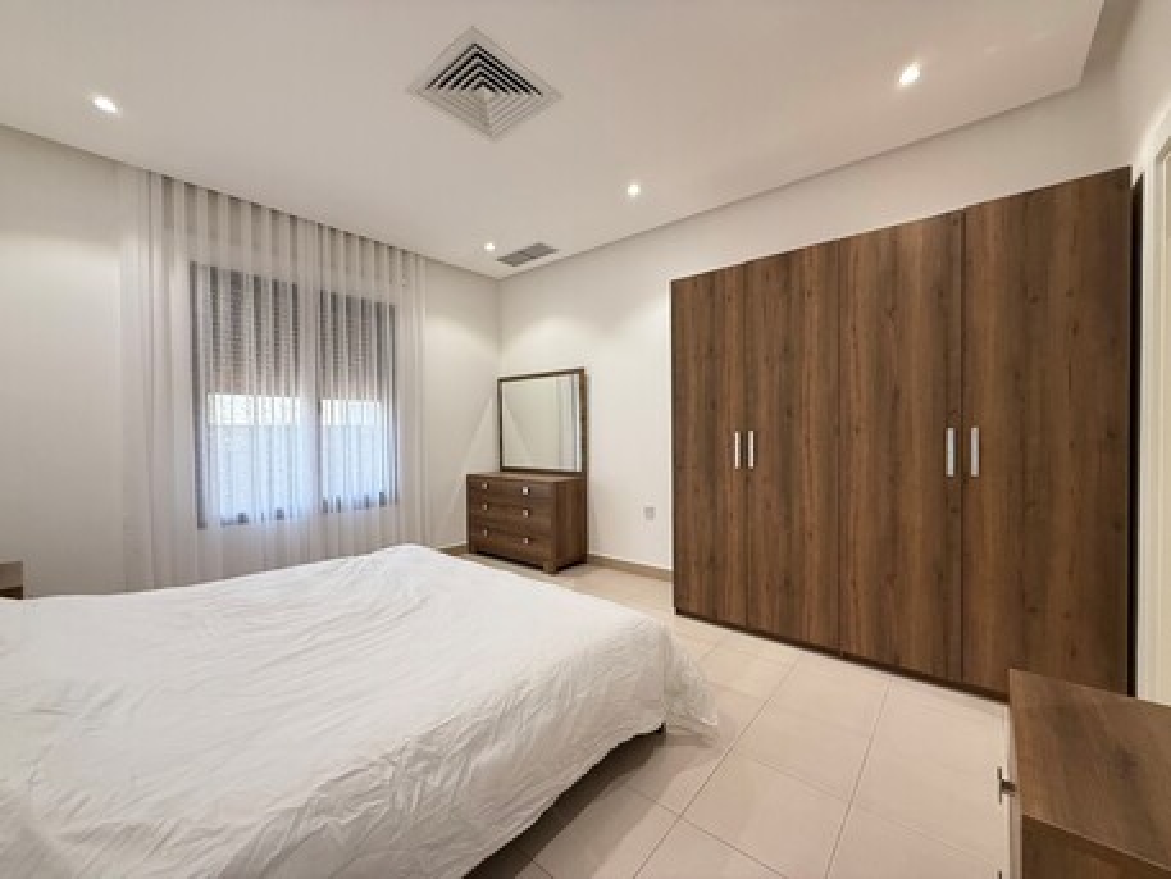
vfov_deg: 85.7
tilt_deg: -0.5
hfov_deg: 102.0
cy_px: 440
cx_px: 586
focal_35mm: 14
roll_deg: +0.4
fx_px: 474
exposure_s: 1/100
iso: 400
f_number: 2.2
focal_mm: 2.22
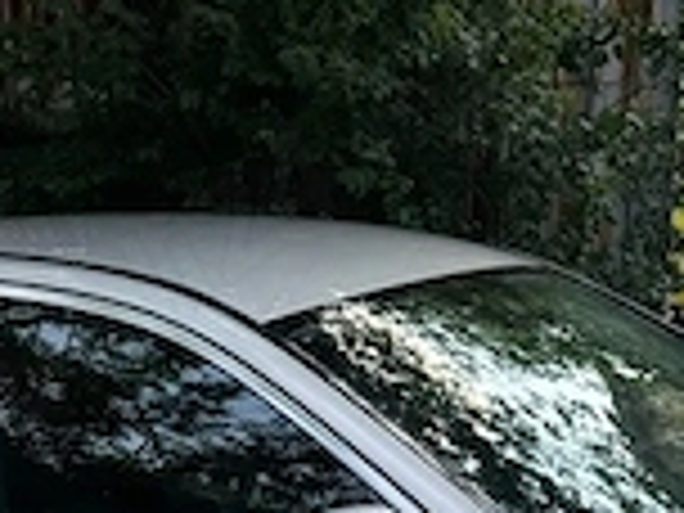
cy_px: 981
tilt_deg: -22.7
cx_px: 378
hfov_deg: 20.6
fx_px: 1877
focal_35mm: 95
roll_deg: -1.1
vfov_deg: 13.6
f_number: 1.78
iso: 80
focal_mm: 6.76
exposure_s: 1/442
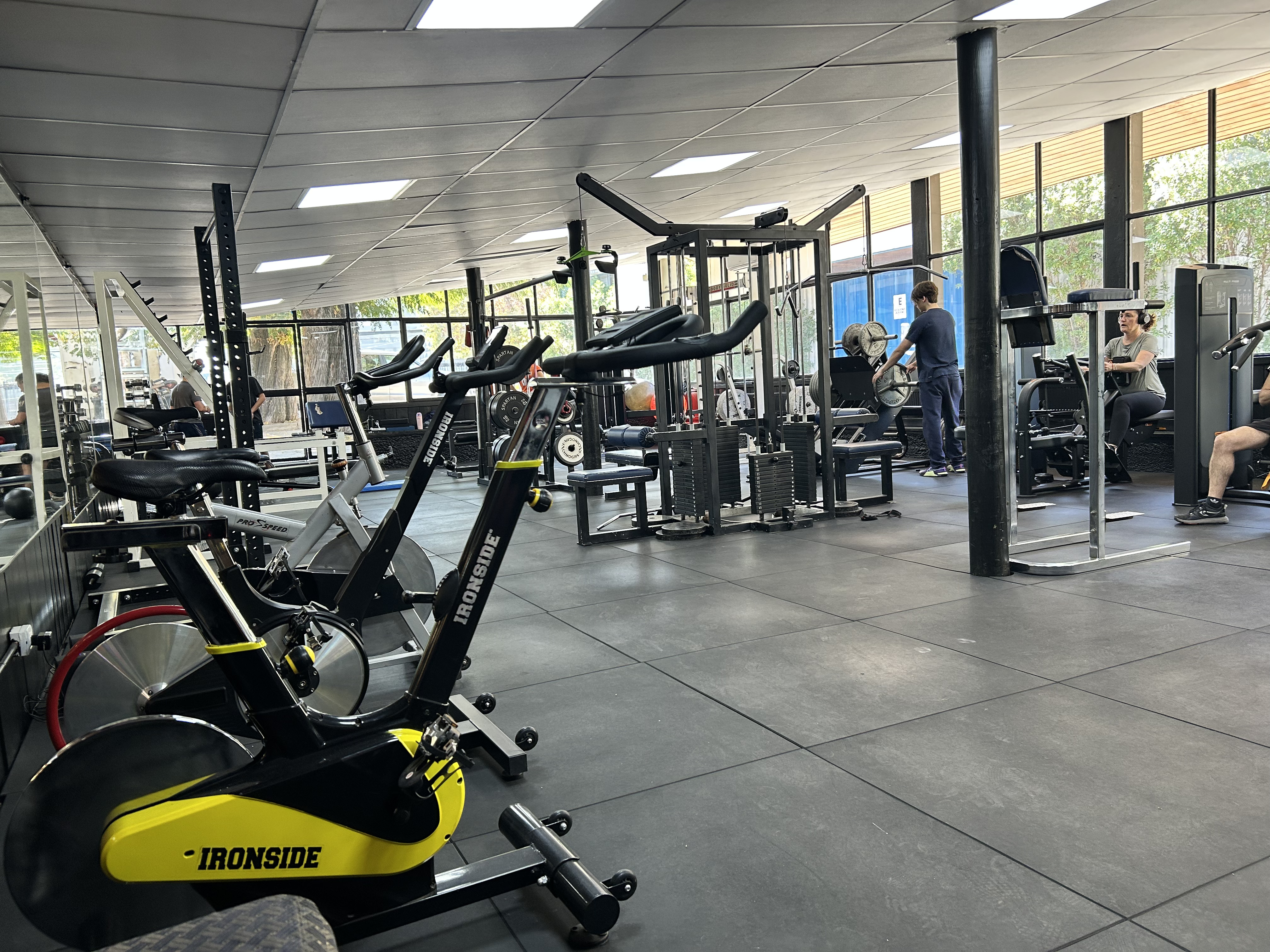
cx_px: 635
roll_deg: +3.9
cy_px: 476
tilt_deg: -4.2
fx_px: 954
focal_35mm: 26
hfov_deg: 67.3
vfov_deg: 53.1
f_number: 1.5
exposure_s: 1/100
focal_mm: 5.7
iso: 100
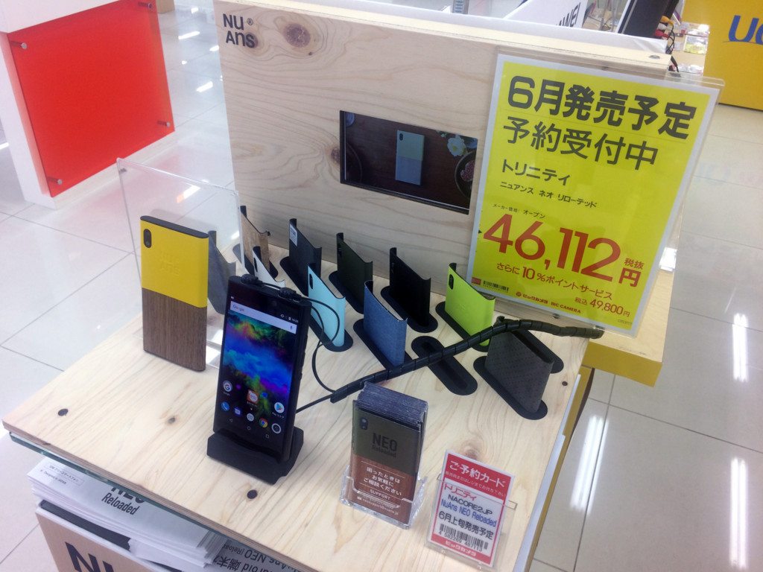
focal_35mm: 29
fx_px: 639
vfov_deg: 48.2
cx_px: 382
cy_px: 286
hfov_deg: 61.7
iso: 40
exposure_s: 1/60
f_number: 2.2
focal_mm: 4.15
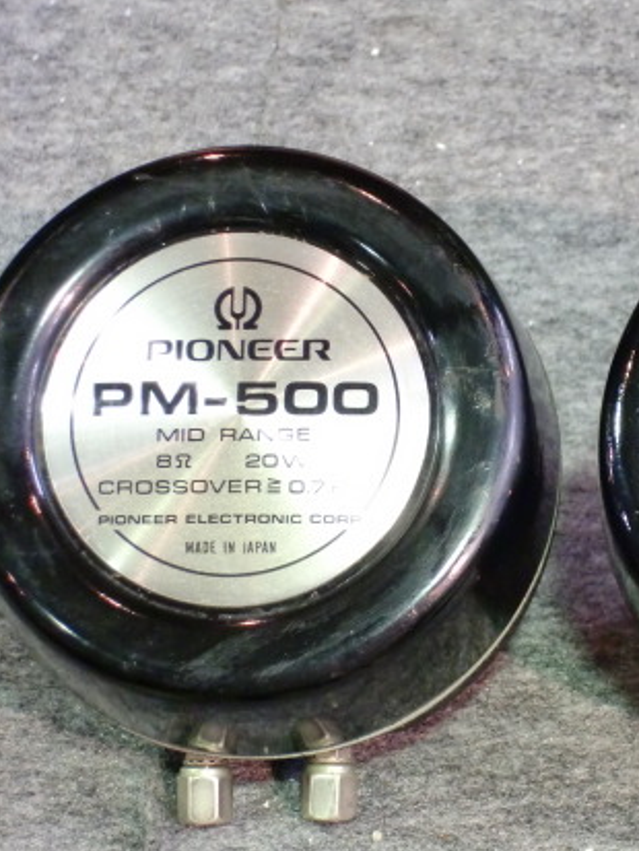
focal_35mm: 144
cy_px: 472
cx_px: 581
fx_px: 3542
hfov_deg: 10.3
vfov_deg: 13.7
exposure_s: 1/10
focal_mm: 16.5
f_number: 5.2
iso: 400
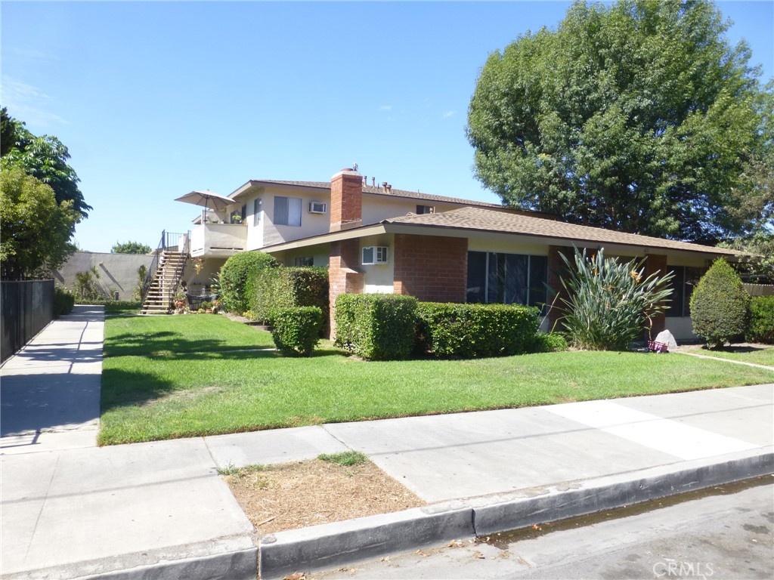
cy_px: 290
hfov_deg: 71.6
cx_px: 387
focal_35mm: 24
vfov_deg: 56.8
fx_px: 537
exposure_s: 1/400
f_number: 4
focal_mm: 4.3
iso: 100
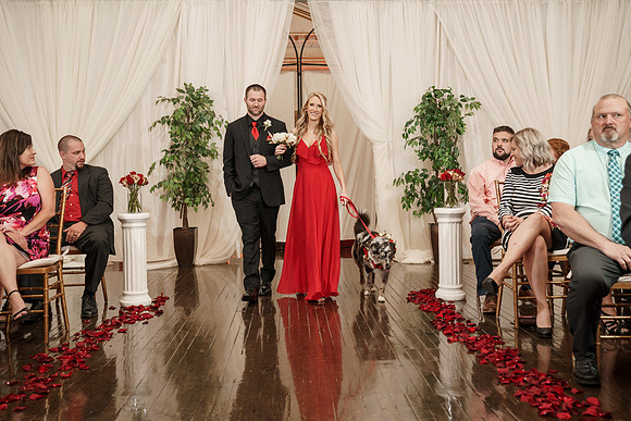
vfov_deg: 32.3
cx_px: 316
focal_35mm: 41
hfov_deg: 46.9
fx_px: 727
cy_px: 197
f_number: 4
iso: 2000
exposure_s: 1/160
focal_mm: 39
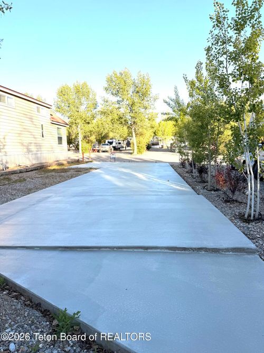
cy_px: 176
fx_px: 244
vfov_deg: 71.6
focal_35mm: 24
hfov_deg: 56.8
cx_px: 132
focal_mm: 6.76
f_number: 1.78
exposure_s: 1/1385
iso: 80
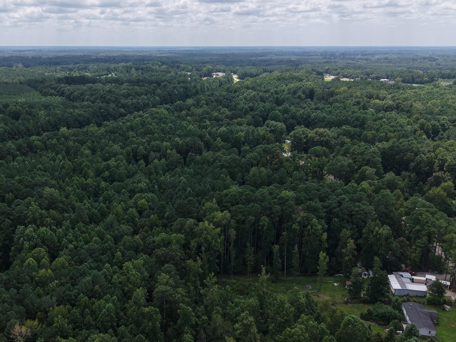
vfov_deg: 37.7
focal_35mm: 38
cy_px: 176
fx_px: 501
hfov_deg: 48.5
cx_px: 170
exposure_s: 1/5000
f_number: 1.8
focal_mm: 8.67
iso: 210
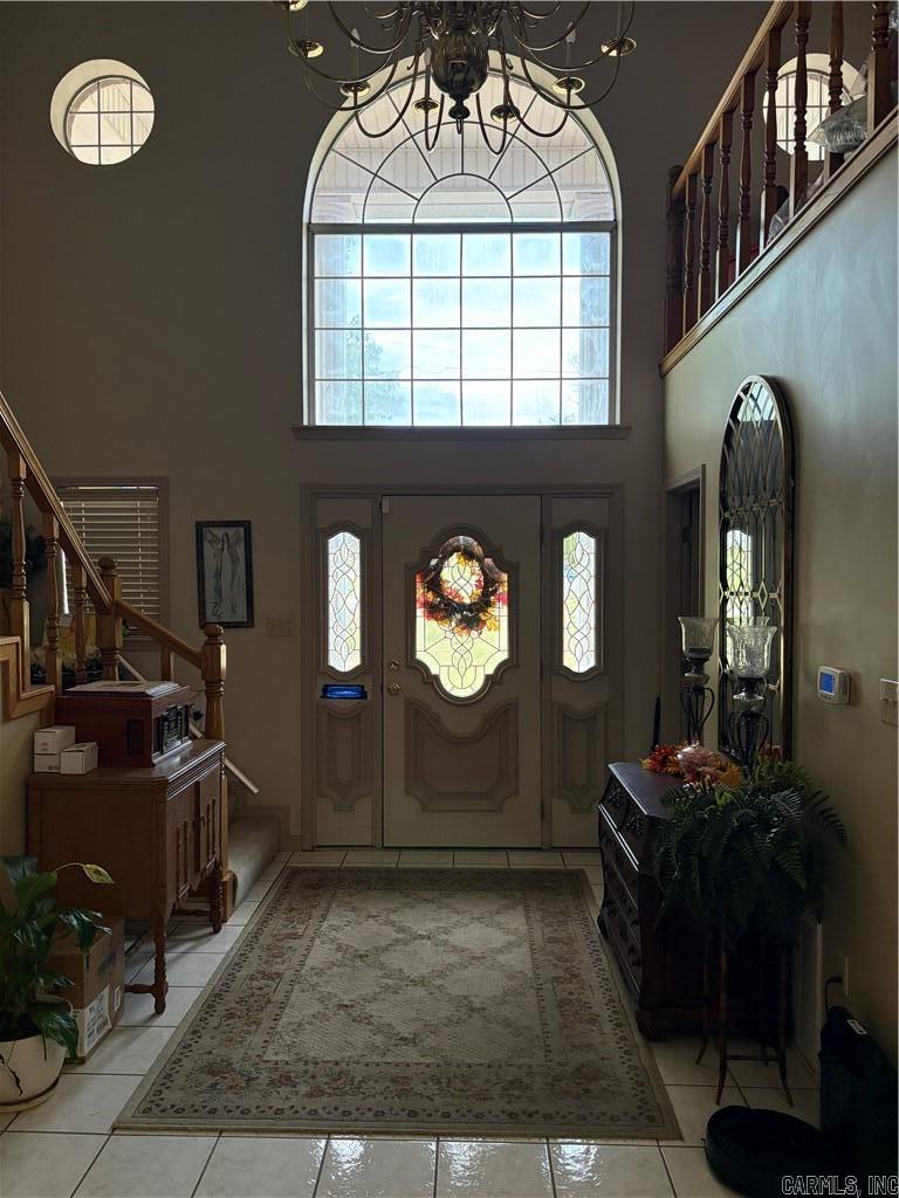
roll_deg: +0.2
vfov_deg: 67.3
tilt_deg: -1.0
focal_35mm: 26
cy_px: 599
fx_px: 900
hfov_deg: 53.1
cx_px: 450
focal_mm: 5.96
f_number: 1.6
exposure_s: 1/60
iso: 200
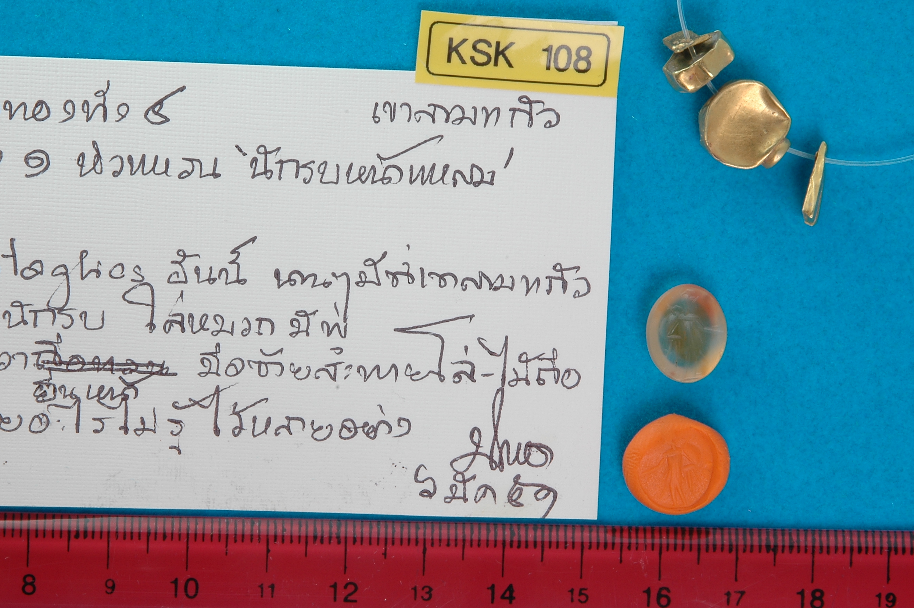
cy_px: 255
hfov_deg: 16.1
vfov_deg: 10.8
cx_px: 391
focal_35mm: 127
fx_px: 3222
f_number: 29
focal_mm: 70
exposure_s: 1/60
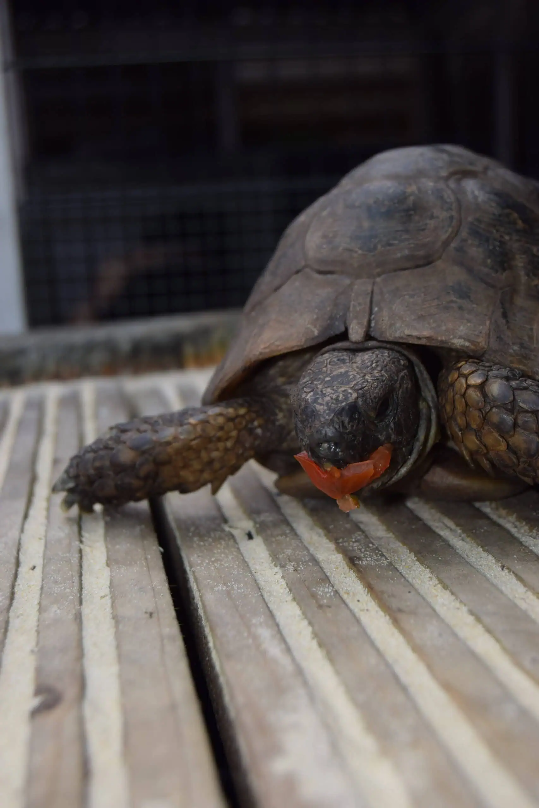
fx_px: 1145
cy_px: 404
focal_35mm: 51
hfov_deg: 26.5
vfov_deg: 38.9
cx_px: 270
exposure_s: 1/125
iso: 160
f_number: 5.6
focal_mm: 34
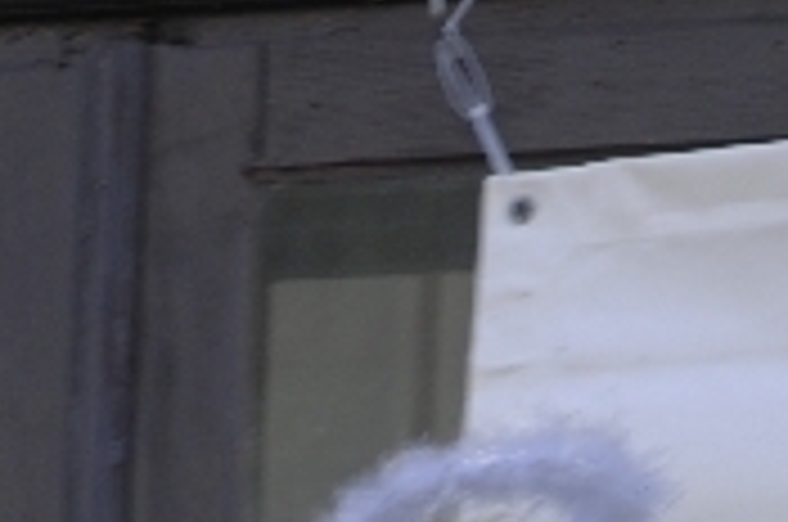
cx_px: 270
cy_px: 992
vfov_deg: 1.7
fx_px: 18003
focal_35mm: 824
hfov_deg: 2.5
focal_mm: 120
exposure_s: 1/60
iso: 100
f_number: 6
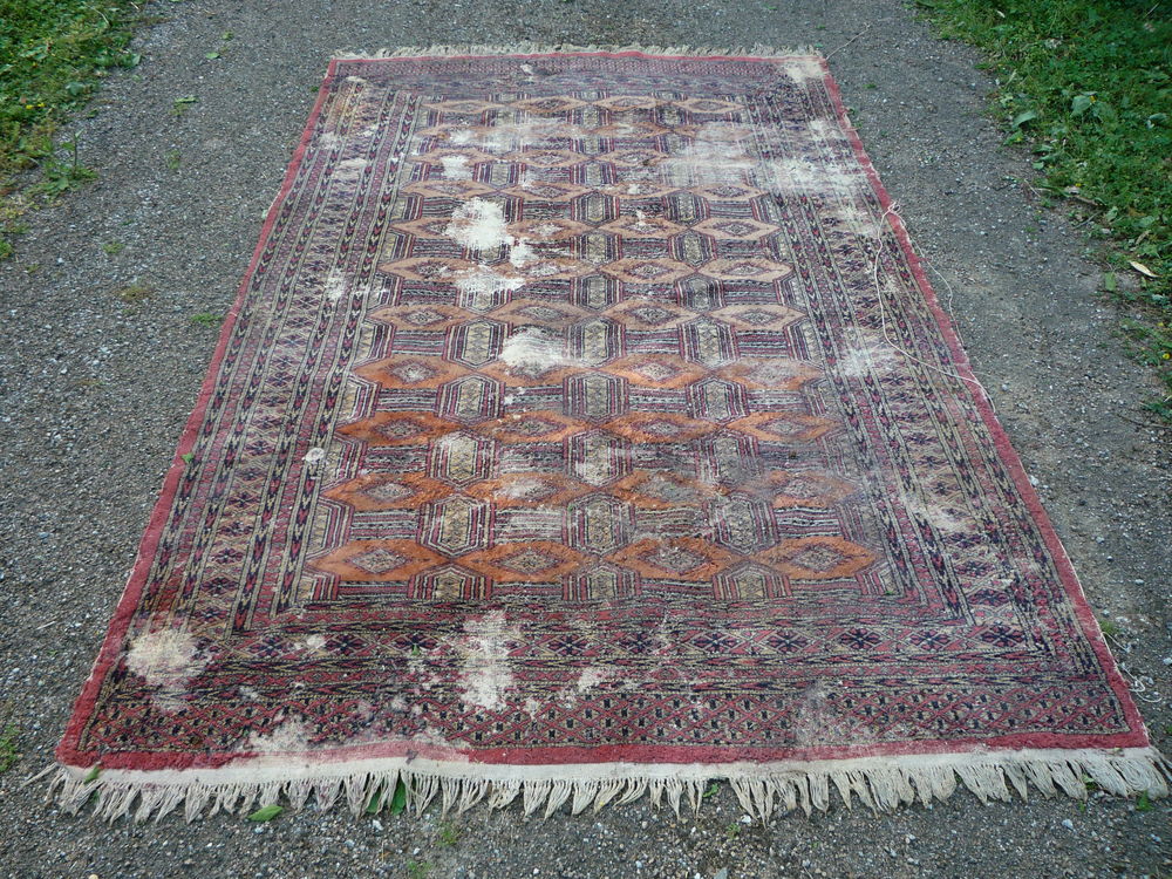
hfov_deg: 60.0
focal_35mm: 30
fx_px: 1016
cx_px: 586
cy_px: 440
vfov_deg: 46.8
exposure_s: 1/100
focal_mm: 5.2
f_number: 3.5
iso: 100
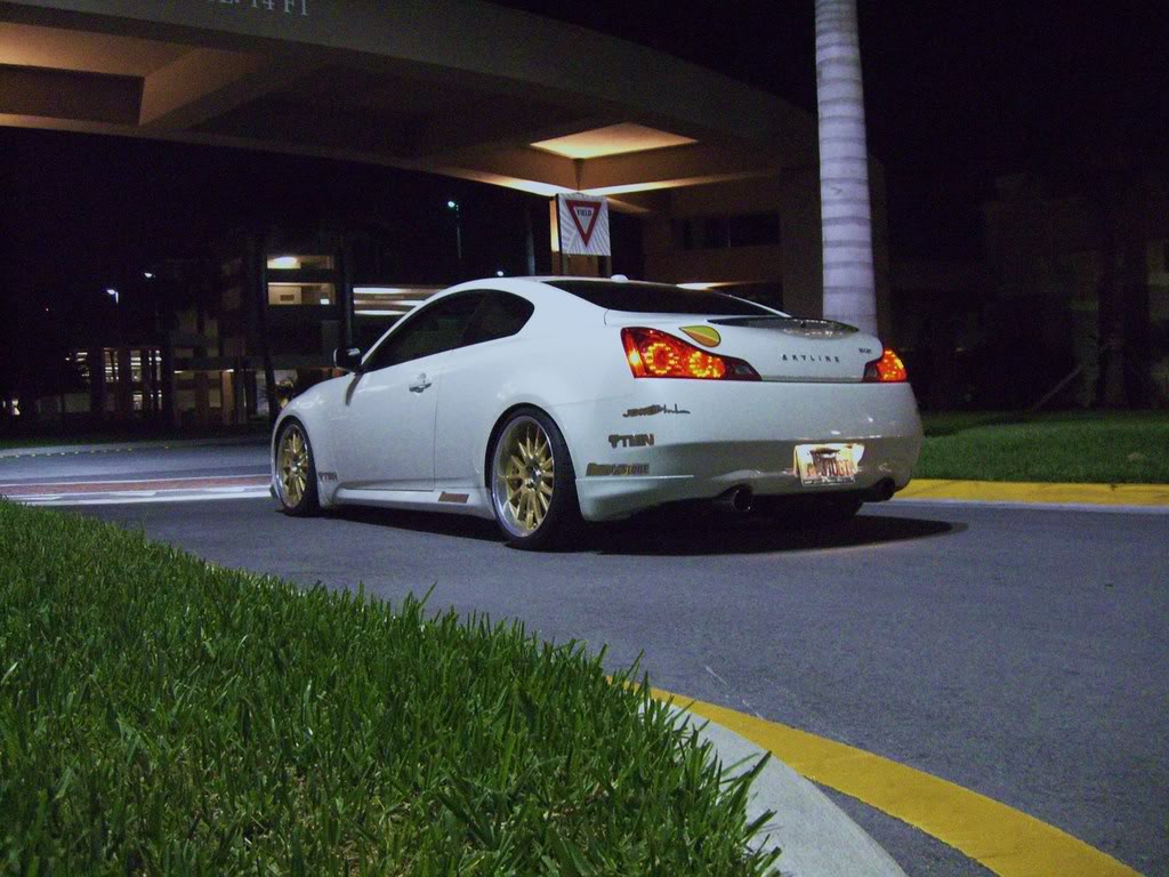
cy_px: 438
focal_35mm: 38
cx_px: 584
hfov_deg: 49.0
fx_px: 1283
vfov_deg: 37.7
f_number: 2.7
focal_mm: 6.2
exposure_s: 1/20
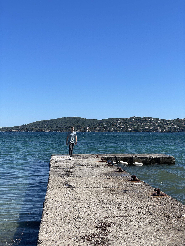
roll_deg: +0.1
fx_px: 371
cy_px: 123
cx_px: 92
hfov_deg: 28.0
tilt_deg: +0.9
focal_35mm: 52
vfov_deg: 36.8
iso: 25
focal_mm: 6
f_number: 2
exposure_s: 1/2283
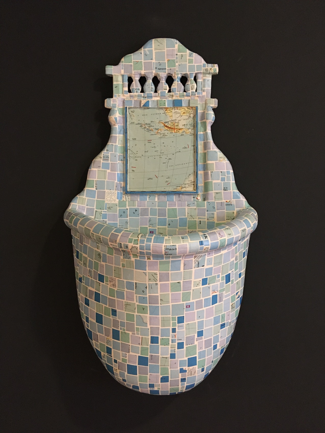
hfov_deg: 48.2
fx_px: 363
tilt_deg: -2.0
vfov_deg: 61.7
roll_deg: +0.1
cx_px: 162
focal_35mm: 29
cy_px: 216
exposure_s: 1/17
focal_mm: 4.15
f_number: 2.2
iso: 200
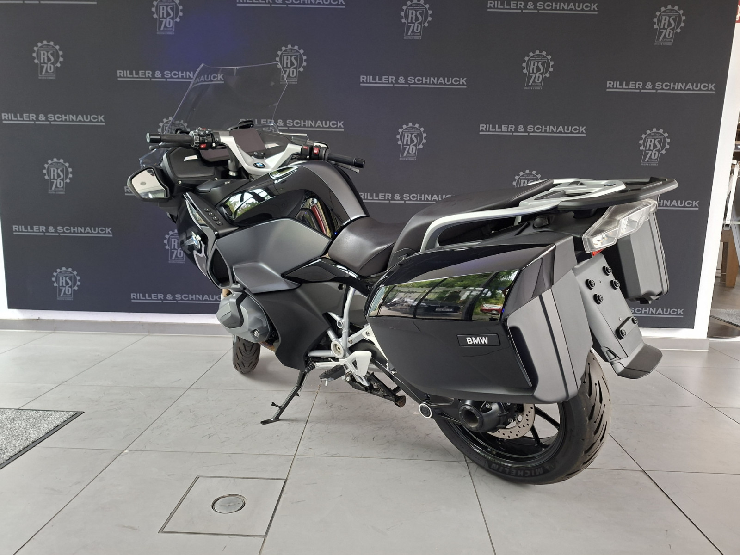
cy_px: 278
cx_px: 370
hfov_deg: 73.9
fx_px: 492
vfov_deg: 58.9
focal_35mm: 23
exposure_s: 1/50
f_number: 1.8
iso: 250
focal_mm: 5.54
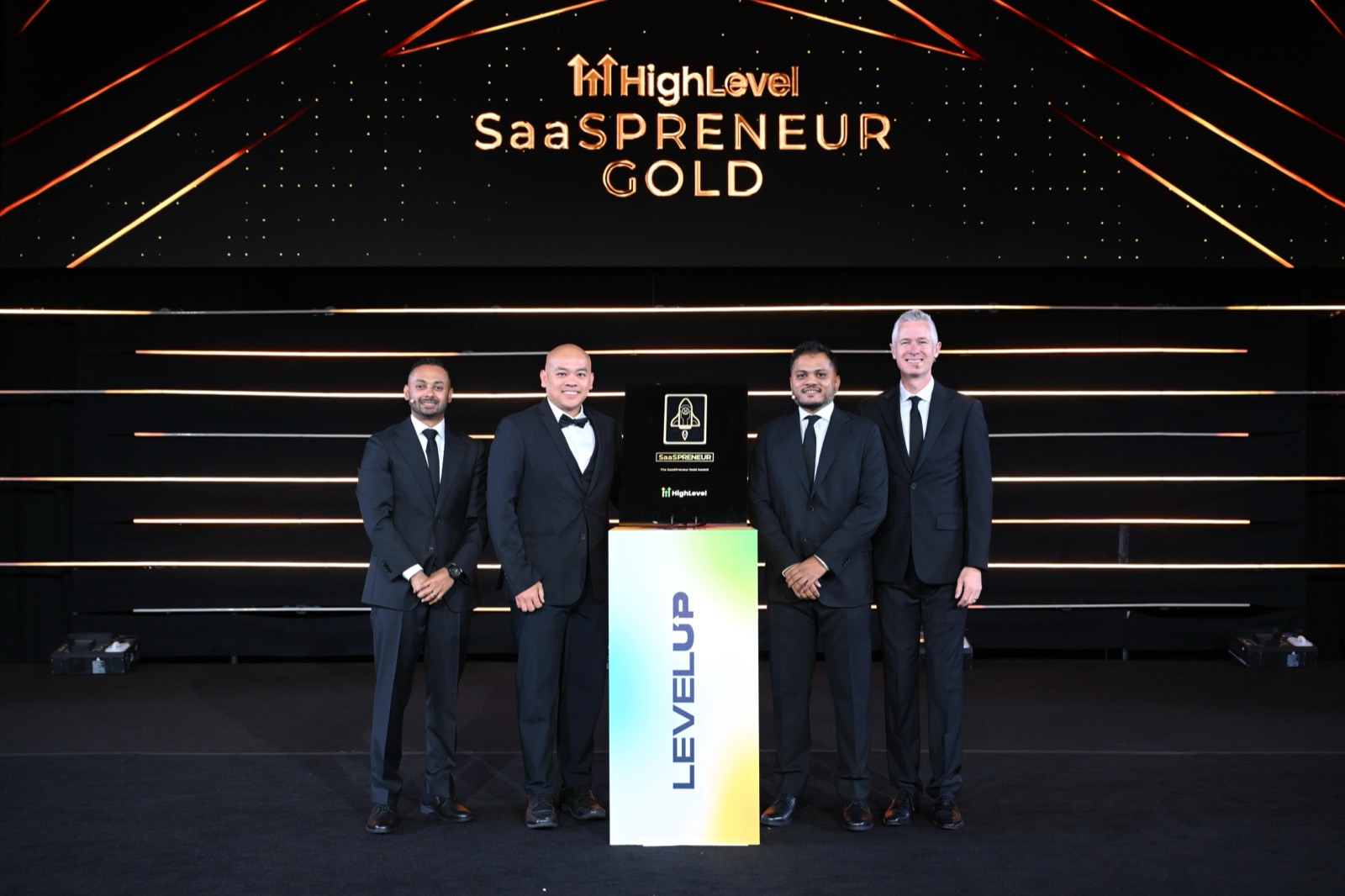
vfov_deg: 34.2
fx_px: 1457
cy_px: 448
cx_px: 672
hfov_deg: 49.6
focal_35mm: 39
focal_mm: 39
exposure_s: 1/160
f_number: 5
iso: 2500
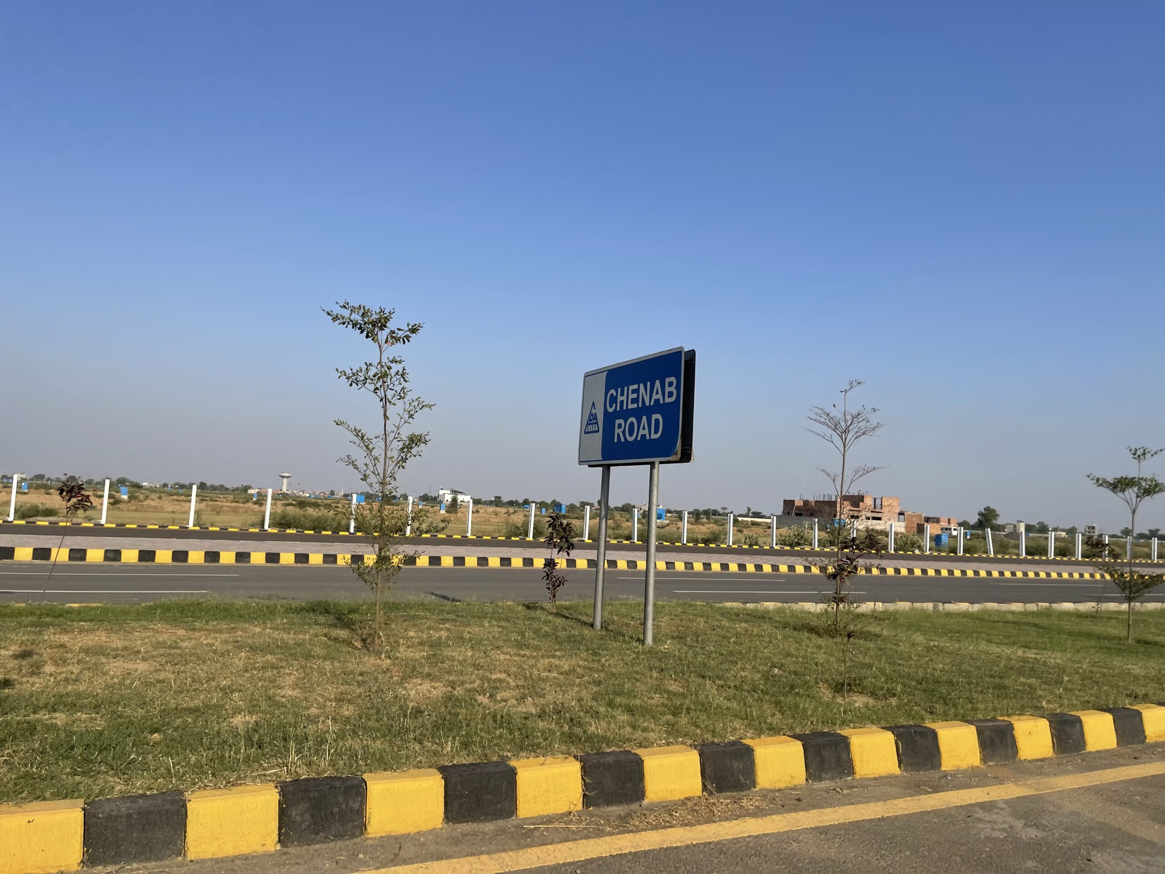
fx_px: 841
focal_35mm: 25
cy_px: 437
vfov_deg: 54.9
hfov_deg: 69.4
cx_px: 582
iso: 32
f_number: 1.6
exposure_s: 1/4202
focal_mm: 5.1
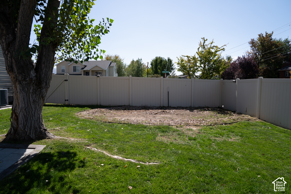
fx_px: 194
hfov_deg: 73.7
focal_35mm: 24
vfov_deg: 53.1
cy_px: 97
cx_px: 146
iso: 100
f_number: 5
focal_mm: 24
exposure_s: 1/500
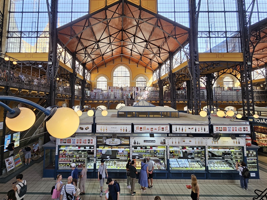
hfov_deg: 97.9
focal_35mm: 15
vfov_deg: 81.6
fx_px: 116
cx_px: 120
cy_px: 94
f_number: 2.2
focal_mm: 2.2
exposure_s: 1/50
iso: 50
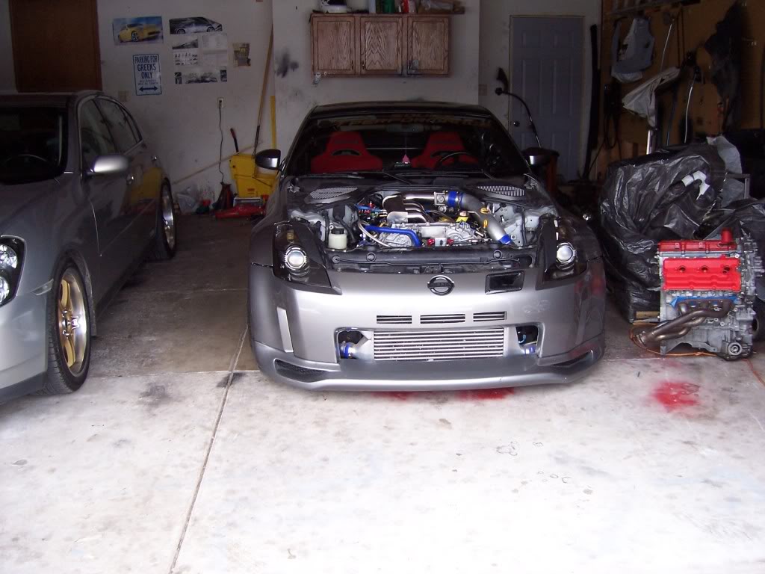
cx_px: 382
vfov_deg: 39.7
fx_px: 796
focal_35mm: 36
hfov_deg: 51.4
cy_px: 287
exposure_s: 1/20
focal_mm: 6
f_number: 3
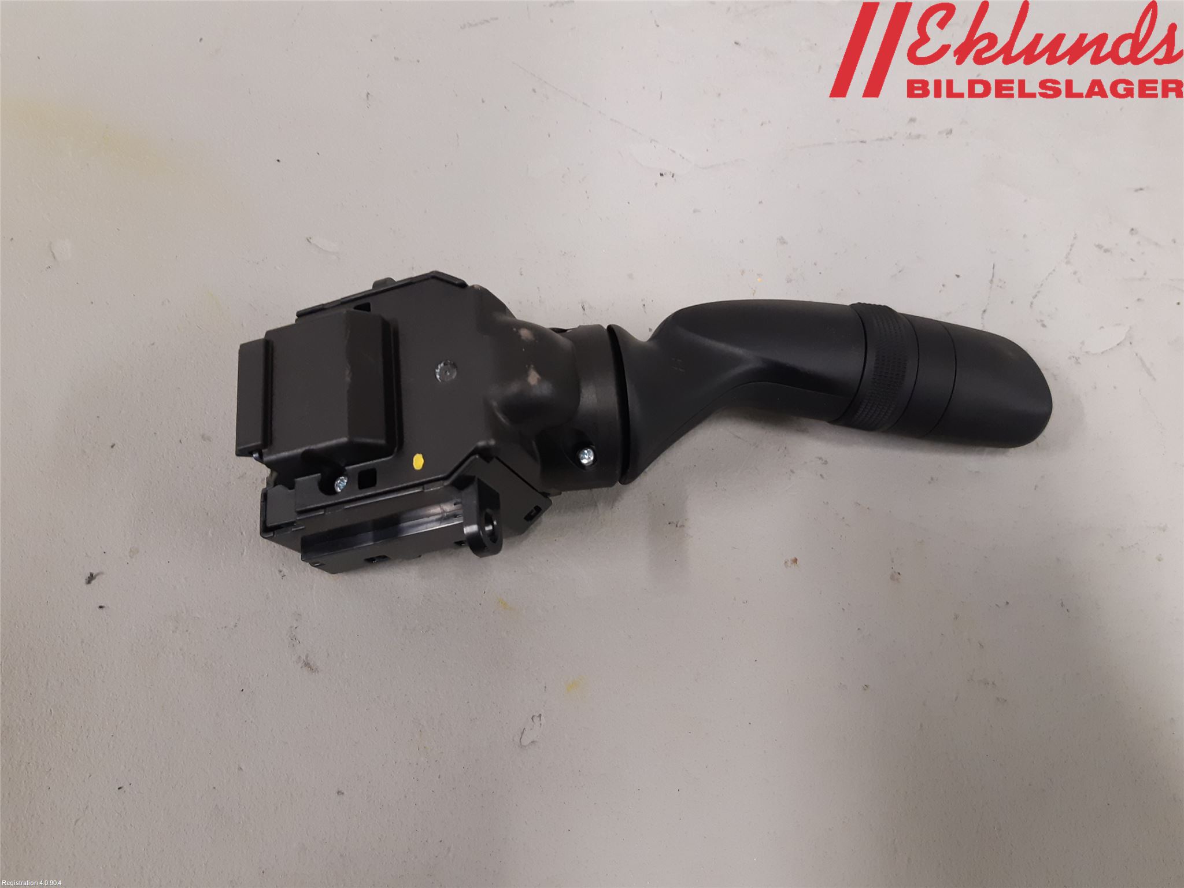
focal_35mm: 26
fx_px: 889
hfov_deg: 67.3
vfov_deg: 53.1
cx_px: 592
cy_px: 444
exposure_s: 1/50
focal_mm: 3.93
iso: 200
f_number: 1.7
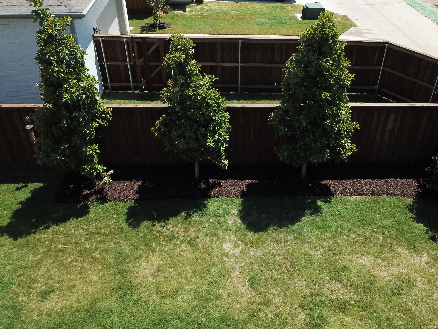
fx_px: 405
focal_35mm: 32
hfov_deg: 56.6
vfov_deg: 44.1
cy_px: 156
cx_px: 251
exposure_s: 1/1004
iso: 100
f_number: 2.2
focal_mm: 4.73
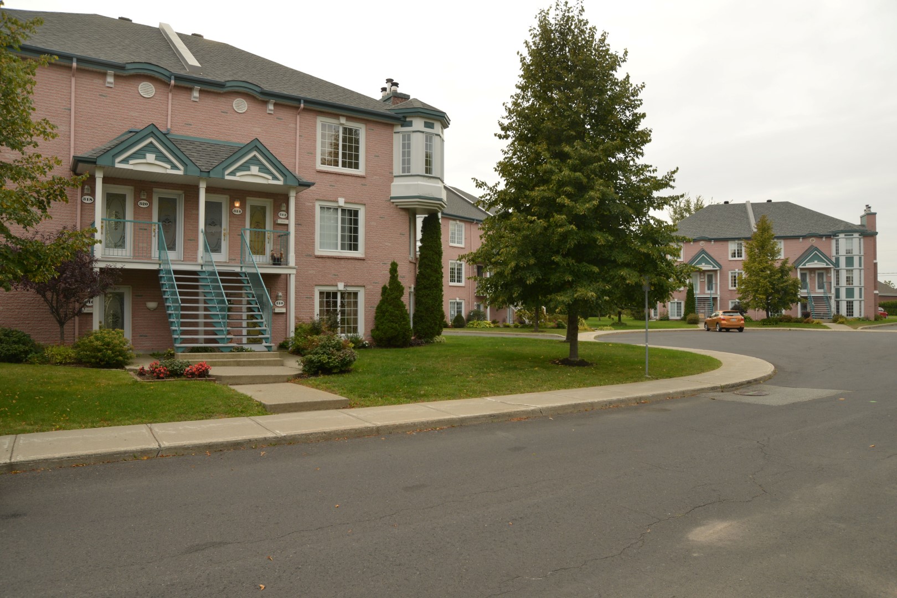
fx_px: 598
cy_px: 299
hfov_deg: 73.7
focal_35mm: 24
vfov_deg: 53.1
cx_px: 448
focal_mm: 24
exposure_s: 1/160
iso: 400
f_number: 11
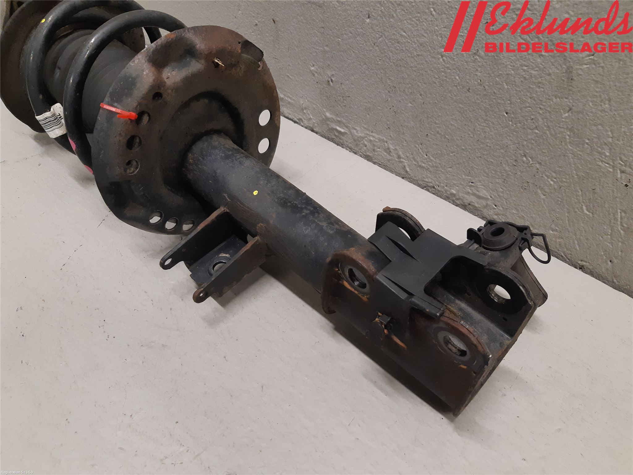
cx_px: 316
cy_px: 238
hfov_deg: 67.3
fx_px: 475
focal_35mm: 26
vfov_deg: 53.1
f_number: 1.7
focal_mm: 3.93
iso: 160
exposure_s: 1/50
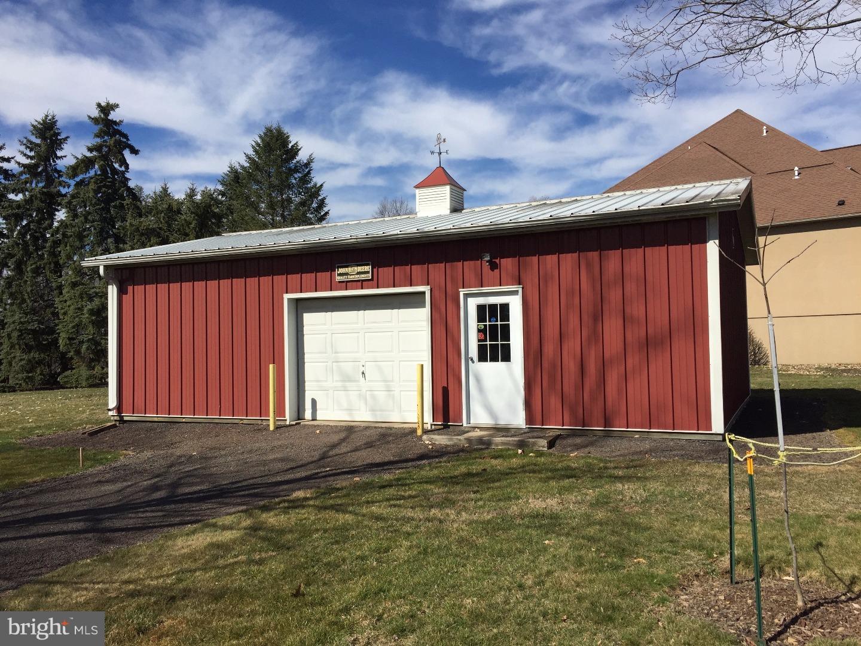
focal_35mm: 29
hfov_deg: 61.7
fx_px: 721
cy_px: 323
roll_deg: -0.1
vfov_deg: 48.2
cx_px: 430
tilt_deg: +1.6
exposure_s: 1/3300
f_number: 2.2
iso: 32
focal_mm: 4.15
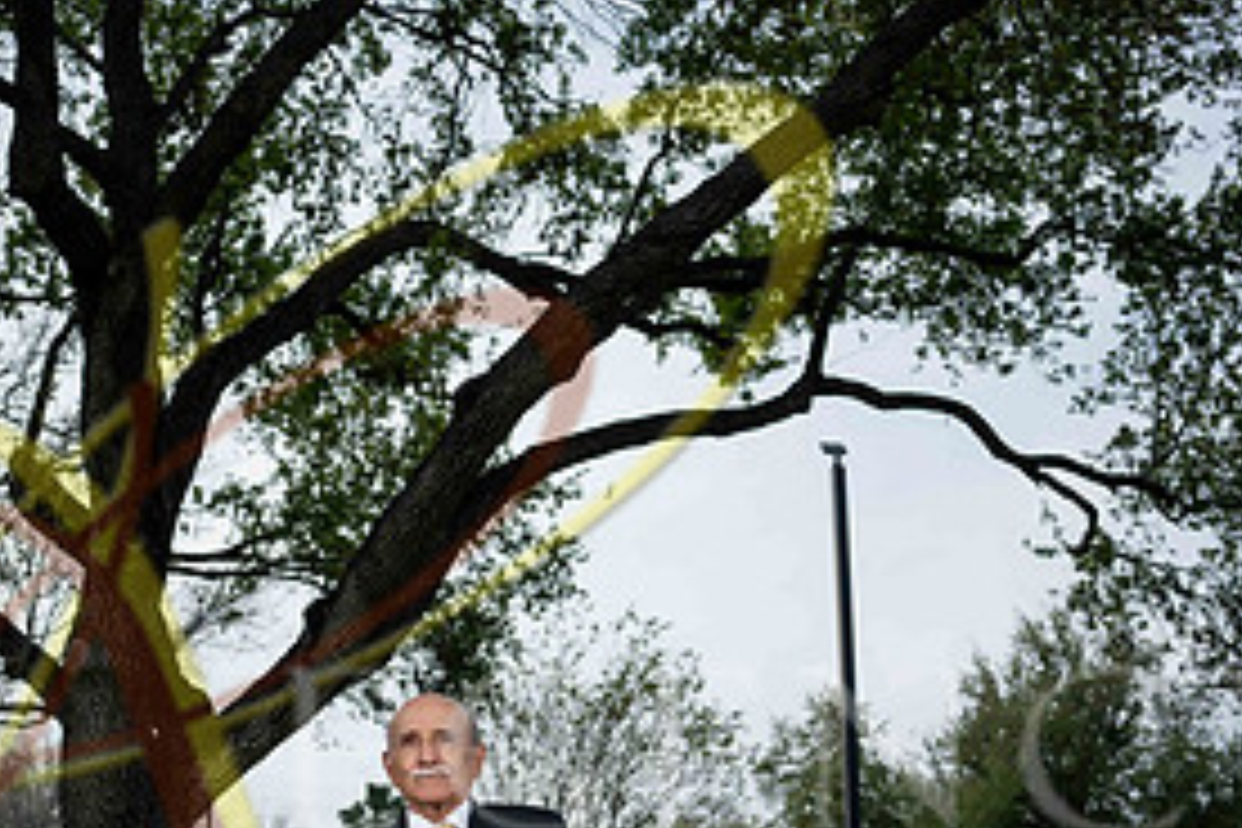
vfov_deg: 31.1
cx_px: 477
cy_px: 655
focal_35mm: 42
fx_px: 1449
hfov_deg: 46.1
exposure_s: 1/1000
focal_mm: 20
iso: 200
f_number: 2.8
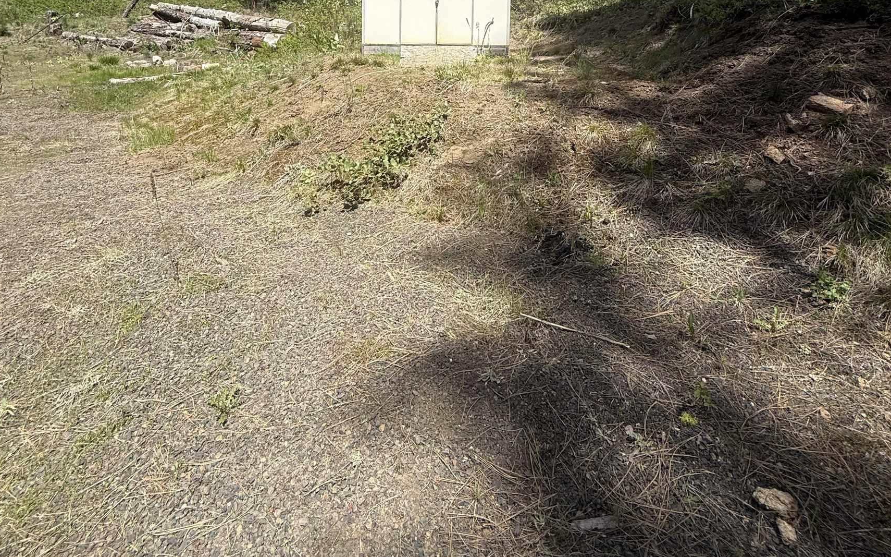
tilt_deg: -3.5
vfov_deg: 53.9
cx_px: 444
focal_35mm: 20
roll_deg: -1.3
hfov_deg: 85.1
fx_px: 486
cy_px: 81
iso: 50
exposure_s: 1/1464
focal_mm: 2.22
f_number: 2.2
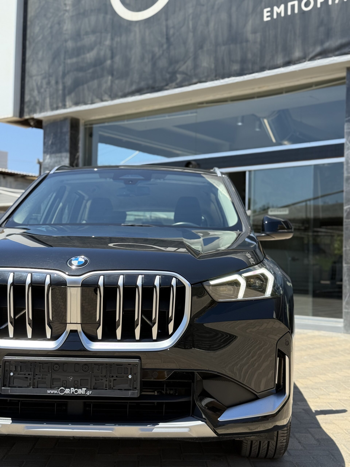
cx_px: 175
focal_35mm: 48
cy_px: 234
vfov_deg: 39.7
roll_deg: -1.7
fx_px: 647
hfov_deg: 30.3
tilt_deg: +3.1
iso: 100
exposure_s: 1/2494
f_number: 1.78
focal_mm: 6.76
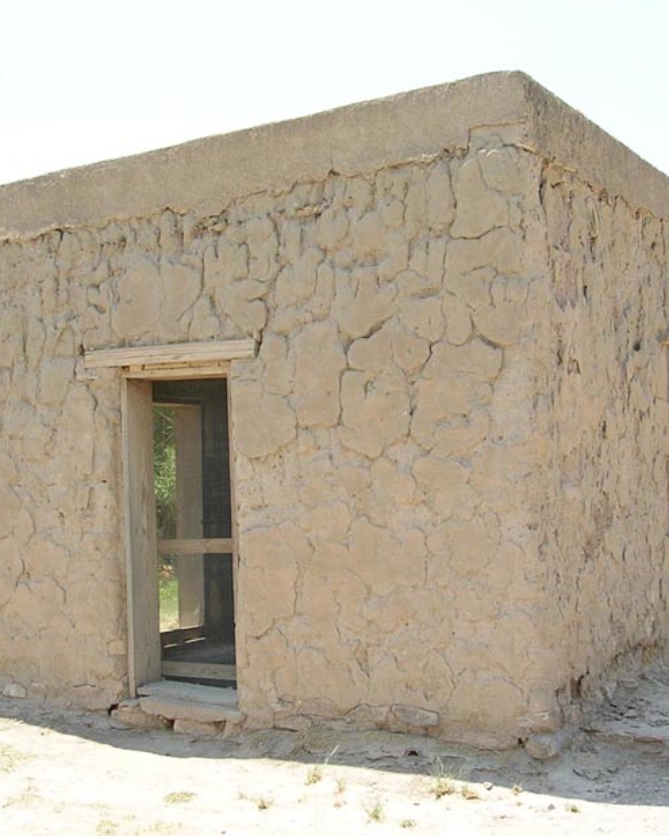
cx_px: 380
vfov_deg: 34.7
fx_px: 1335
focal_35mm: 54
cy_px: 442
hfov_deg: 28.1
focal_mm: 5.8
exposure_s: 1/488
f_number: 2.8
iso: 50
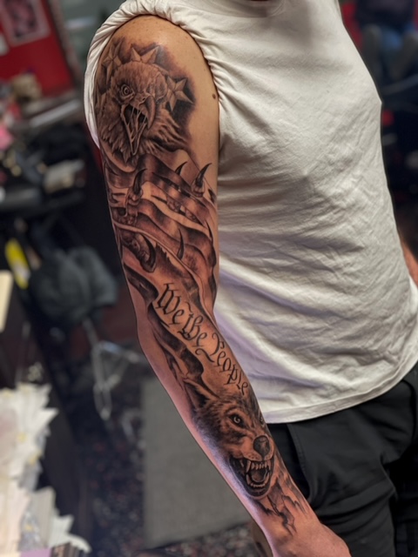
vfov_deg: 30.3
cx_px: 209
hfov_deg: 22.9
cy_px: 278
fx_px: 1030
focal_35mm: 64
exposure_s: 1/40
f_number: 2.2
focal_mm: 7.5
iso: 125
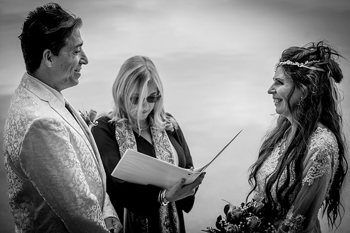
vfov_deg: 17.5
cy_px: 122
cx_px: 169
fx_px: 759
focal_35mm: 78
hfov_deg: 26.0
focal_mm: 70
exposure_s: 1/200
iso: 160
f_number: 5
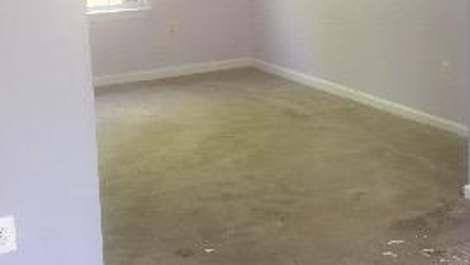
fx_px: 935
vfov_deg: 15.9
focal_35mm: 75
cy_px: 31
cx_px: 541
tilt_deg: -8.0
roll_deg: -0.5
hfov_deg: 25.7
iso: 25
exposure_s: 1/30
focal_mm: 4.15
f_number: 2.2
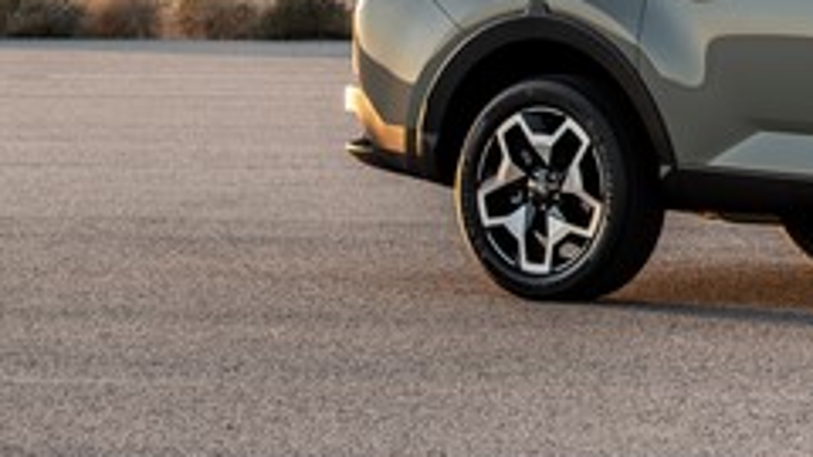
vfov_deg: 4.8
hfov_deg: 8.5
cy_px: -222
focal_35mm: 251
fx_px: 5411
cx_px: 1070
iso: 64
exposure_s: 1/30
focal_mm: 82
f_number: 5
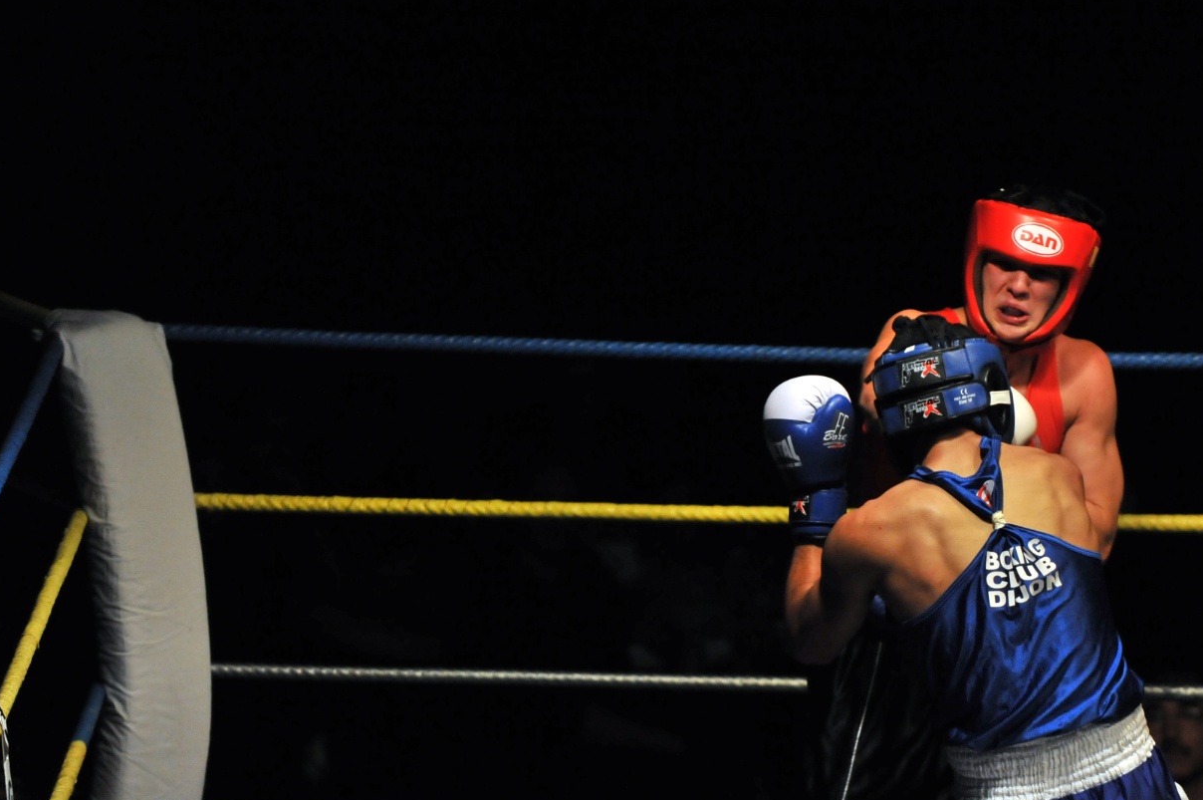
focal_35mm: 265
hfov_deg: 7.8
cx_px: 723
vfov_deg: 5.2
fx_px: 8847
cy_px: 508
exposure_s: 1/800
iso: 3200
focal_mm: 200
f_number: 2.8
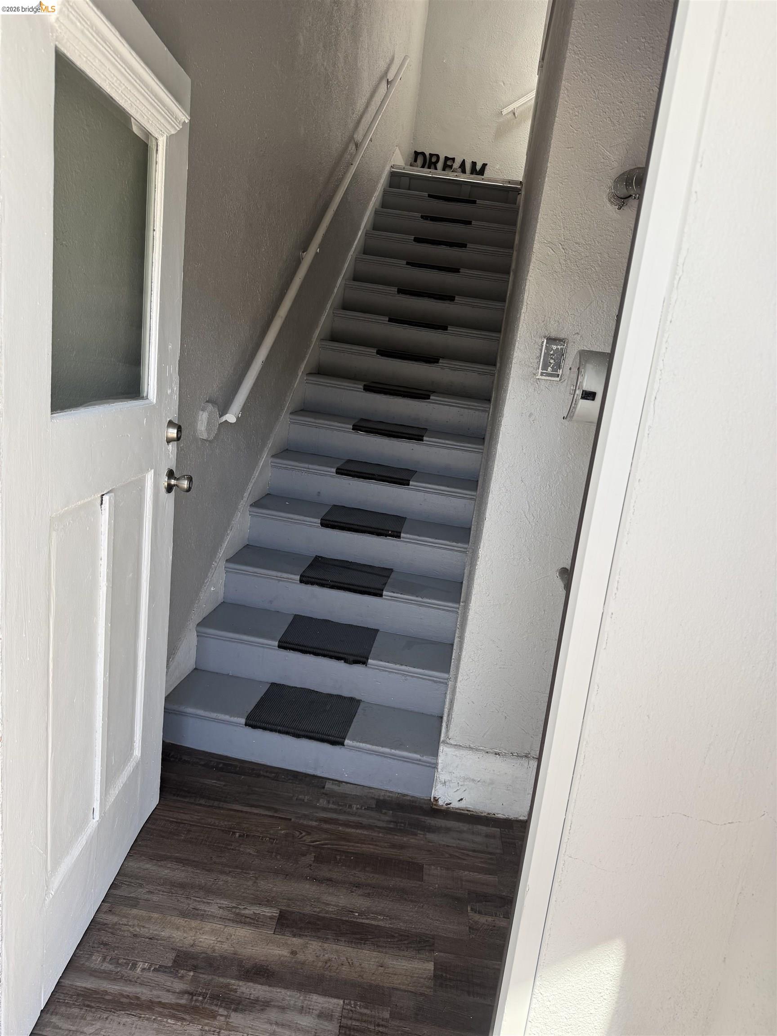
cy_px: 518
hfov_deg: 56.8
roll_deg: -7.4
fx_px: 718
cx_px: 388
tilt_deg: -12.9
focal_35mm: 24
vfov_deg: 71.6
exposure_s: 1/416
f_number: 1.78
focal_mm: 6.76
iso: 80
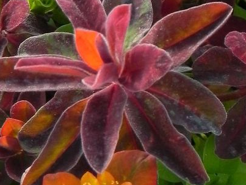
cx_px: 3
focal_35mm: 770
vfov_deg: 1.9
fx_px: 5470
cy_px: 26
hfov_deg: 2.6
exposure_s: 1/125
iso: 160
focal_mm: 51.8
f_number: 5
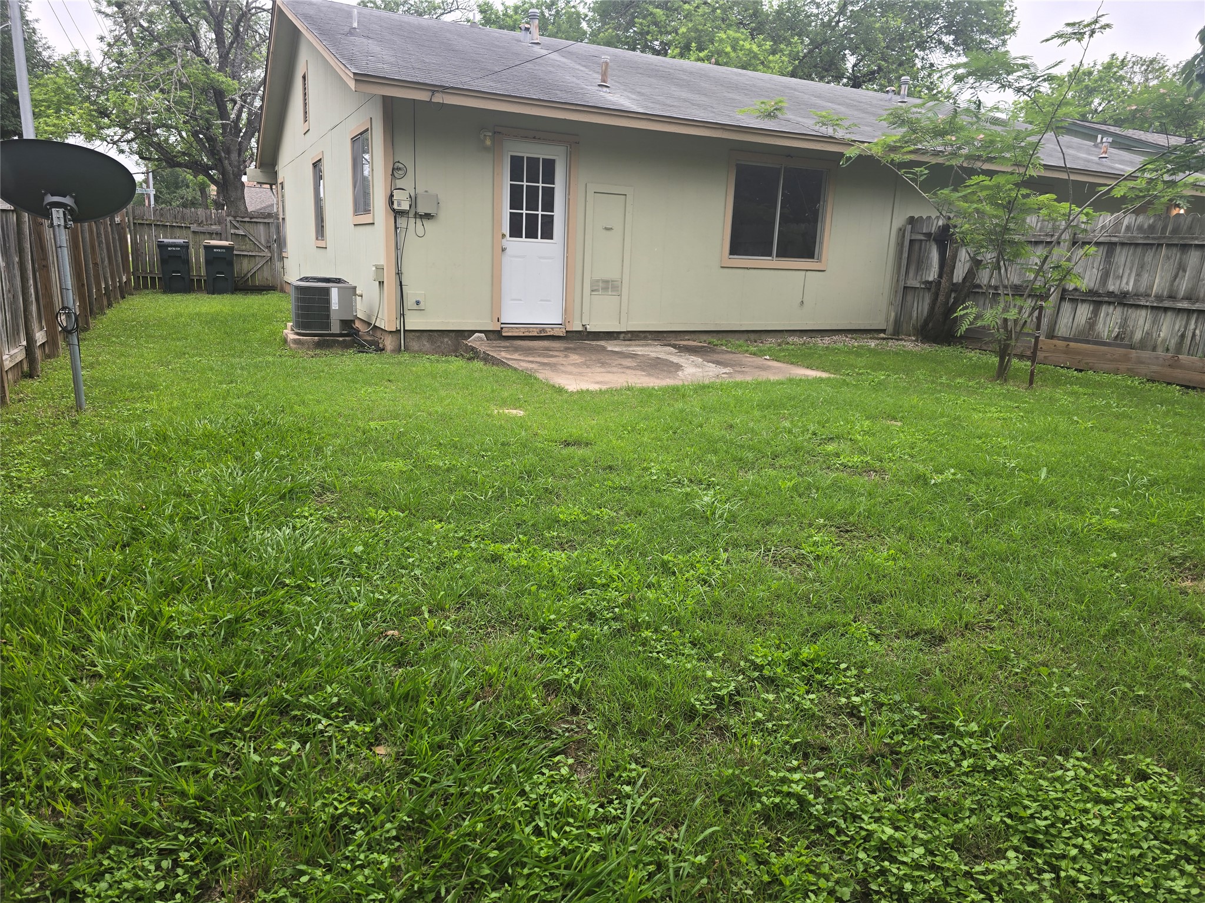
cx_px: 602
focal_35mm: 23
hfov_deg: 73.9
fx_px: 801
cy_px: 452
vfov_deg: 58.9
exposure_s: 1/180
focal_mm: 6.3
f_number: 1.7
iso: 25
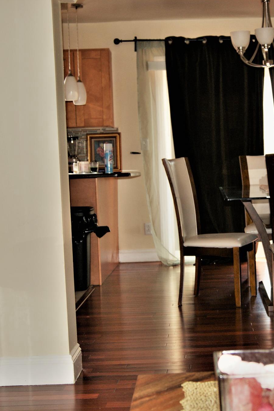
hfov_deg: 20.9
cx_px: 229
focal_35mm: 64
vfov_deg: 31.4
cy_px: 208
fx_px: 730
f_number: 4.5
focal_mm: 28
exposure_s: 1/80
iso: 250
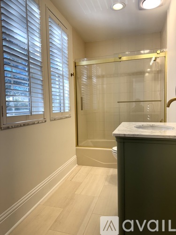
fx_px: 163
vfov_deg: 71.6
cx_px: 88
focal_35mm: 24
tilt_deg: -3.9
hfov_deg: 56.8
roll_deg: +1.7
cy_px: 118
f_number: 1.78
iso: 80
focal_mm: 6.76
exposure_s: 1/422
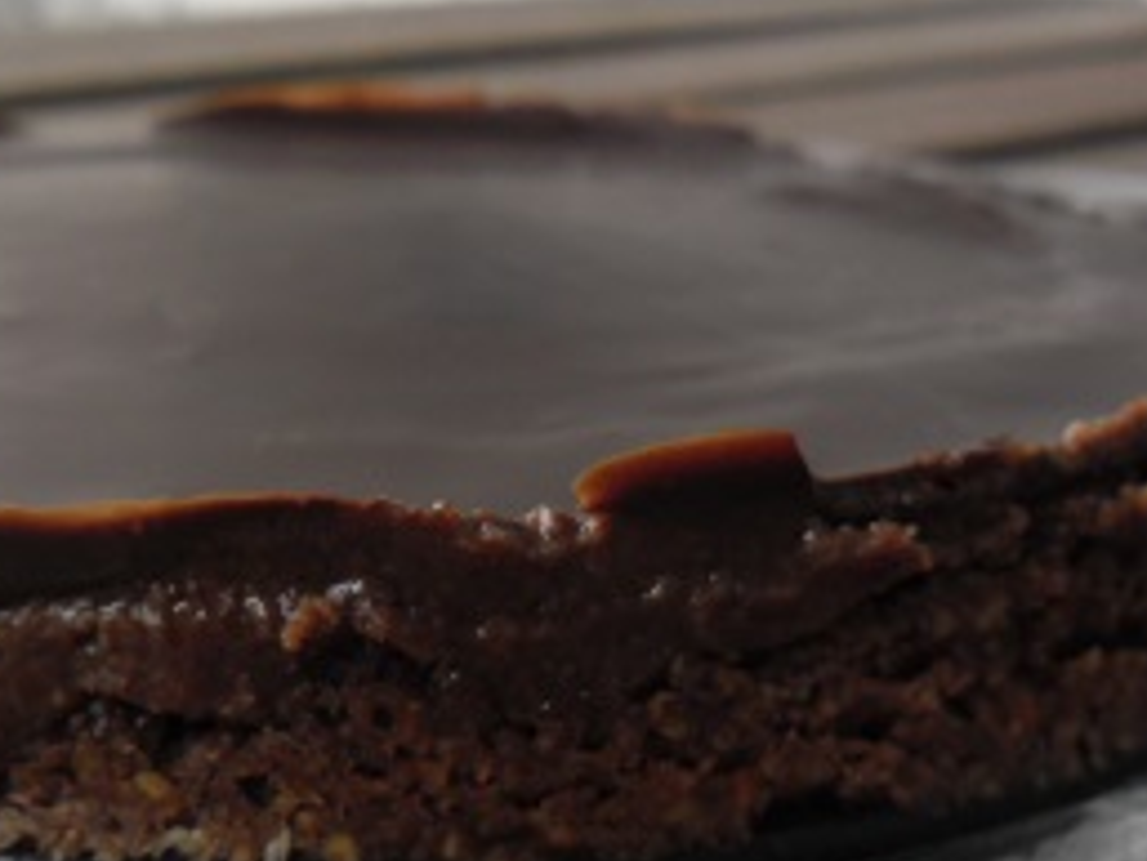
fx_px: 2088
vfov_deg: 23.2
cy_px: 540
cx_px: 415
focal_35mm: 63
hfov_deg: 30.6
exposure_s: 1/49
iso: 100
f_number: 3.5
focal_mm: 4.9
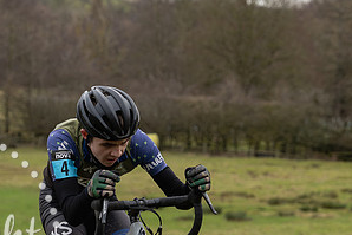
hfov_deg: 10.9
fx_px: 1849
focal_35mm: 189
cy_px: 172
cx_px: 121
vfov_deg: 7.3
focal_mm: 68
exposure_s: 1/1000
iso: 800
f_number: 3.5
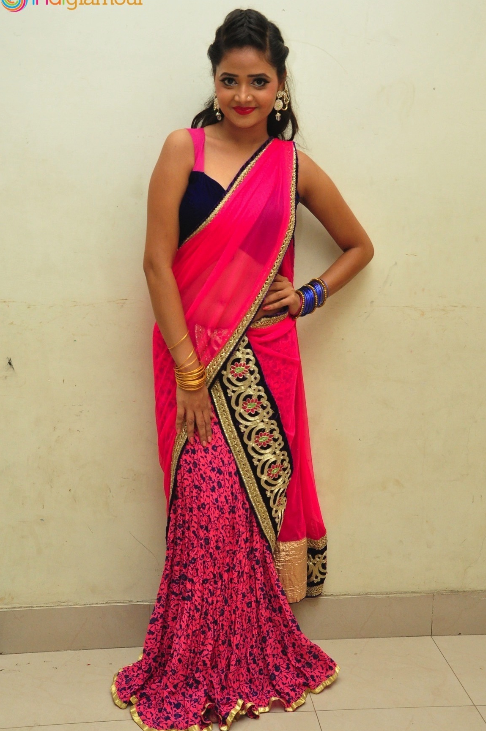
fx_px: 954
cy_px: 365
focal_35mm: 47
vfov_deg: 42.0
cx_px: 253
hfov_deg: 28.6
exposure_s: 1/125
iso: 1600
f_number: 8
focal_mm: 30
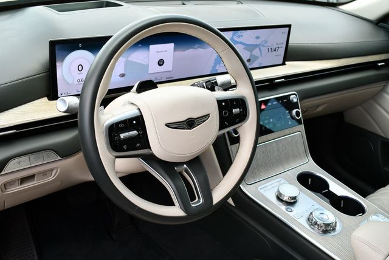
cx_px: 194
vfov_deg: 36.9
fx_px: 389
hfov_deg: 53.1
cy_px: 130
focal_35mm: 36
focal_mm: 18
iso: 400
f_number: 5
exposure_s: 1/250
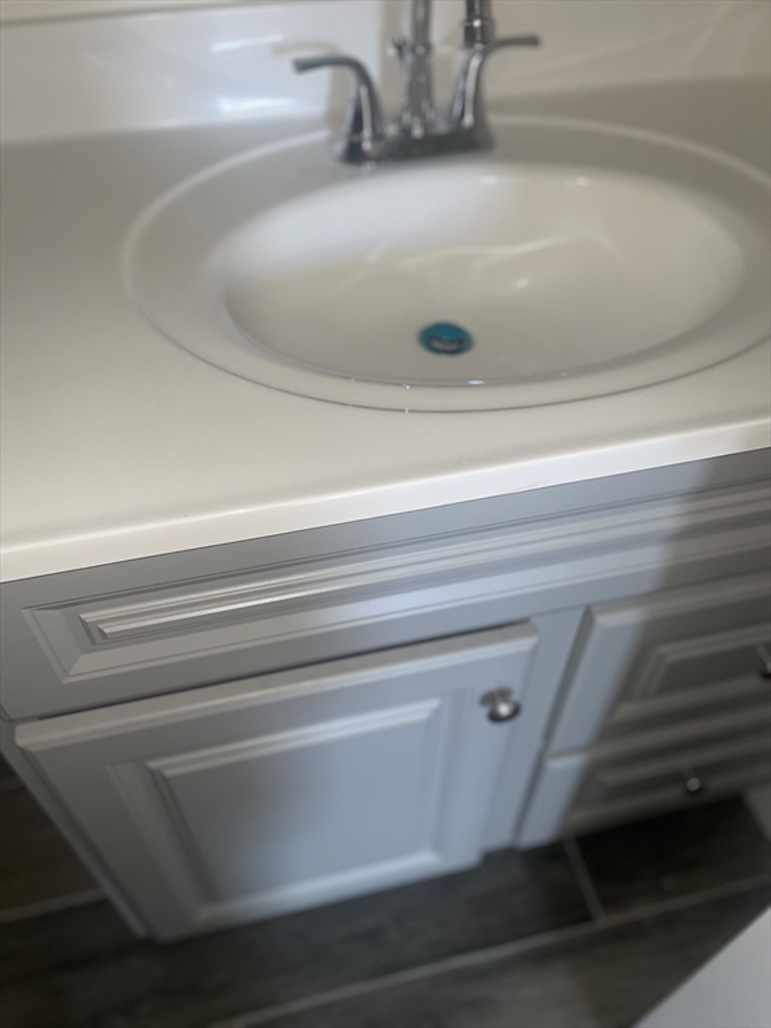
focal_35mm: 26
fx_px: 772
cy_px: 514
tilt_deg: -47.4
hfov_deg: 53.1
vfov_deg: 67.3
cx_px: 386
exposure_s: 1/57
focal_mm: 4.2
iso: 50
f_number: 1.6
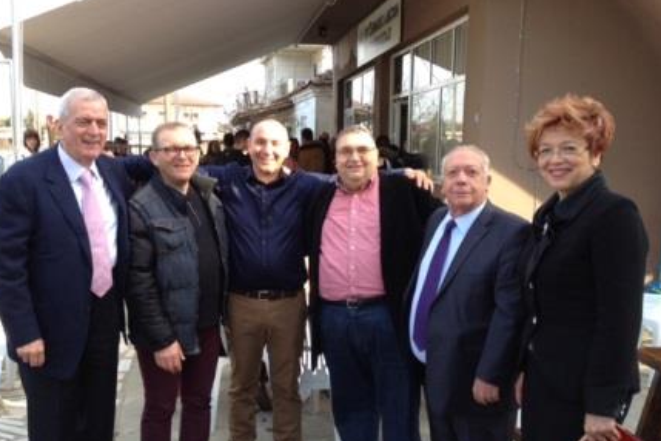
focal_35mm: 38
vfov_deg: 35.0
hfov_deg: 50.7
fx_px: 698
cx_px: 322
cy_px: 251
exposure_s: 1/249
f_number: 2.4
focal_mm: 4.28
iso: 50
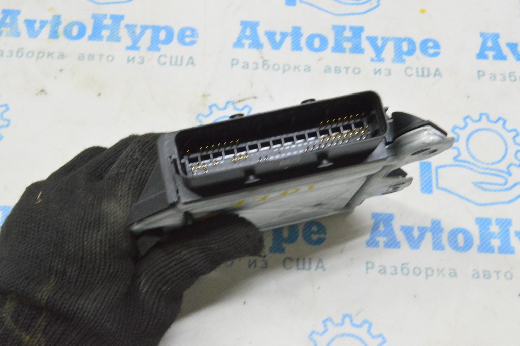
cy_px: 173
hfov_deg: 38.9
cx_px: 260
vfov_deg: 26.4
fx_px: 736
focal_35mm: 51
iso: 6400
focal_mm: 34
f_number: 20
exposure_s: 1/15
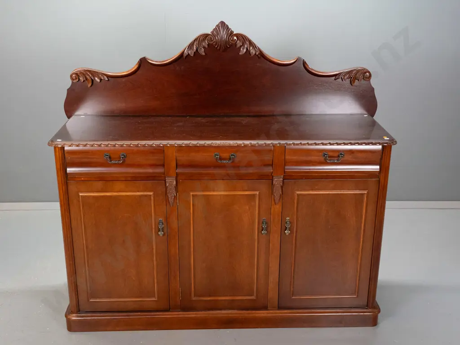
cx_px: 230
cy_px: 172
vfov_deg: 34.3
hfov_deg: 44.8
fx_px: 558
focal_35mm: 42
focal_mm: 21
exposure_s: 1/80
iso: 2500
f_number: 5.6
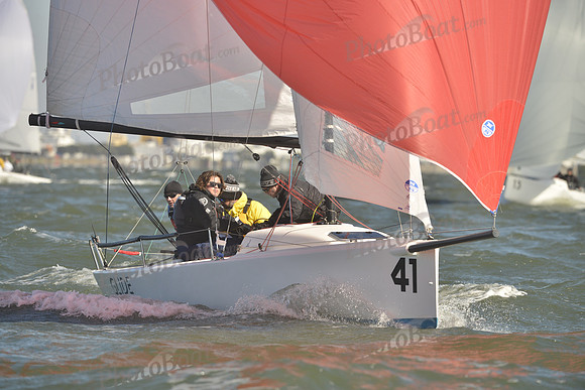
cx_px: 292
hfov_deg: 6.6
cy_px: 195
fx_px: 5038
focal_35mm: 310
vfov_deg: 4.4
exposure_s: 1/1000
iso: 200
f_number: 5.6
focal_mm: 310
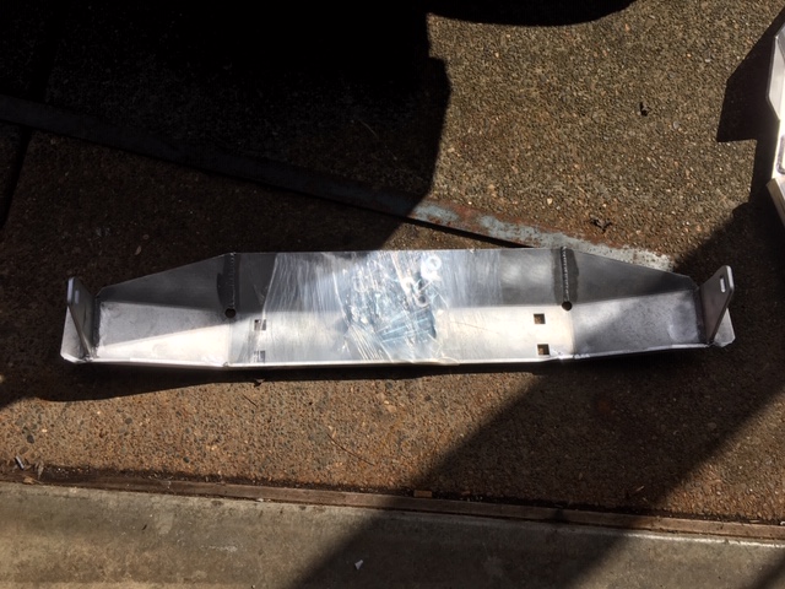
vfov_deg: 48.2
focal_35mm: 29
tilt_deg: -73.2
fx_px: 658
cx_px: 392
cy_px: 294
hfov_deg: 61.7
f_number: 2.2
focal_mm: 4.15
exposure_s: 1/2262
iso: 25
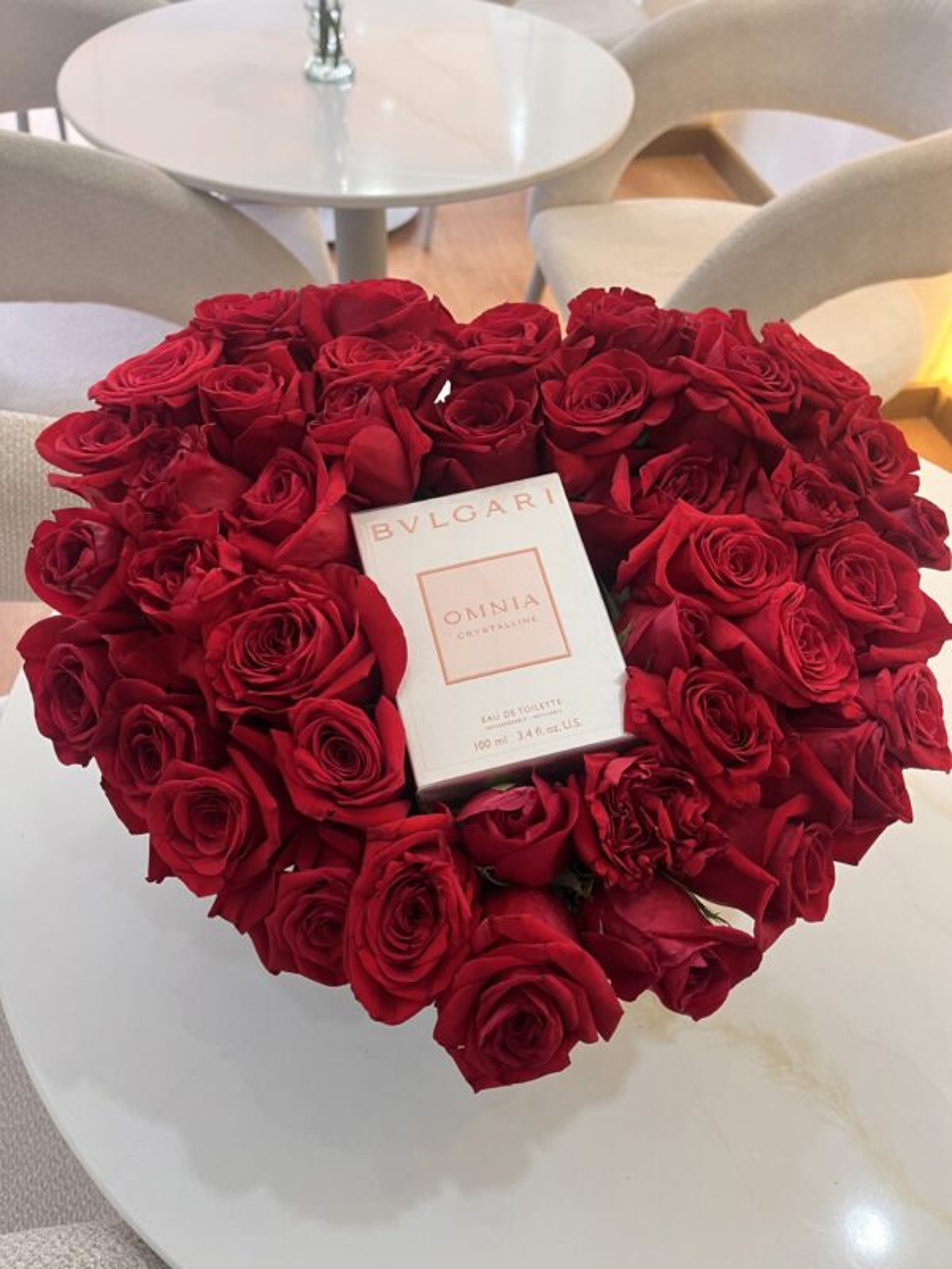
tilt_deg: -48.7
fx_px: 953
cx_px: 476
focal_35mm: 26
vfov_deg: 67.3
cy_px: 634
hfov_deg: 53.1
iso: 160
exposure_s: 1/60
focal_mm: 5.1
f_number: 1.6
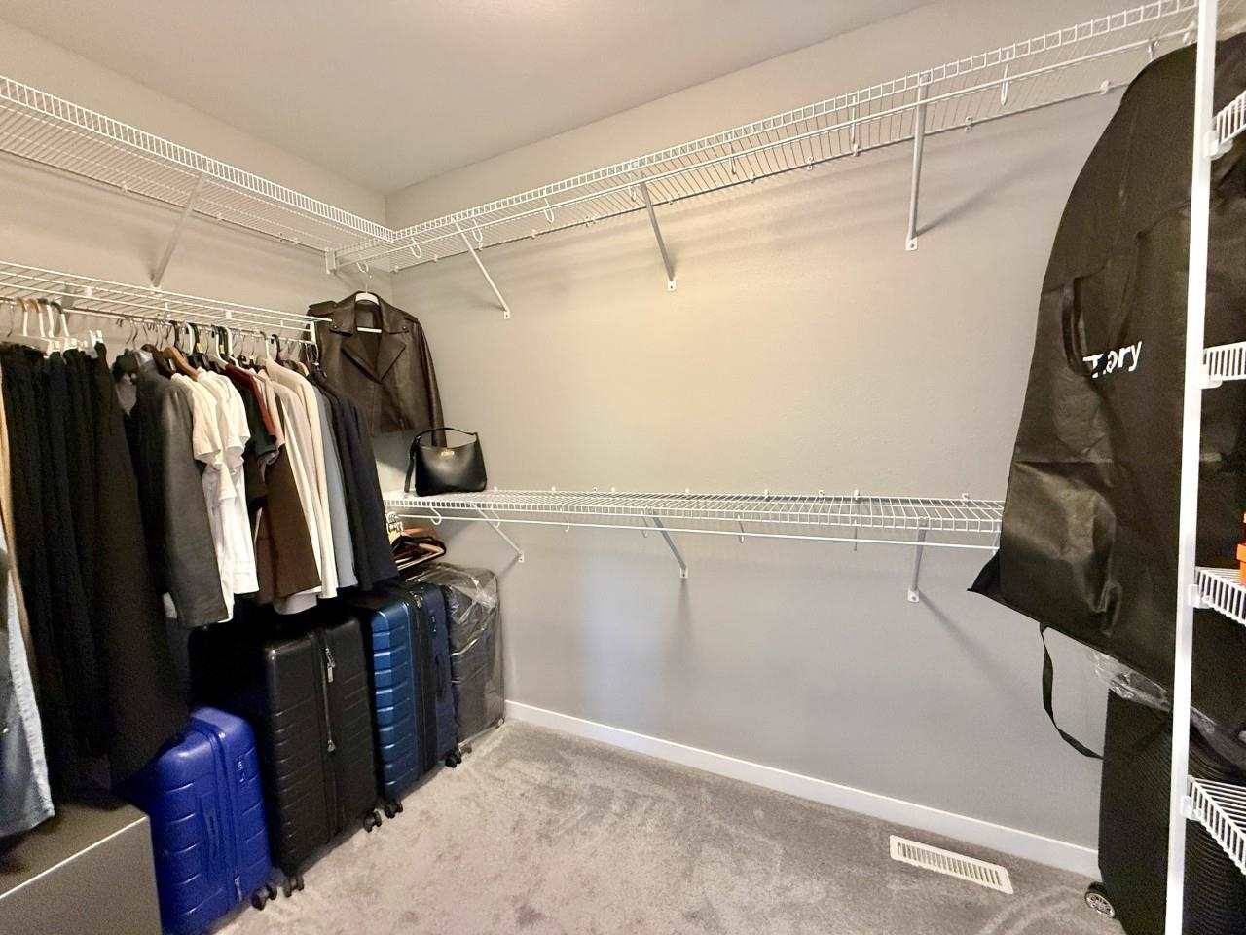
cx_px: 623
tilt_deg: -4.4
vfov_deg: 85.7
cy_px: 468
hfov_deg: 102.1
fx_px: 504
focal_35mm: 14
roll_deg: +2.3
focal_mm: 2.22
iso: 500
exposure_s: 1/60
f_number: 2.2
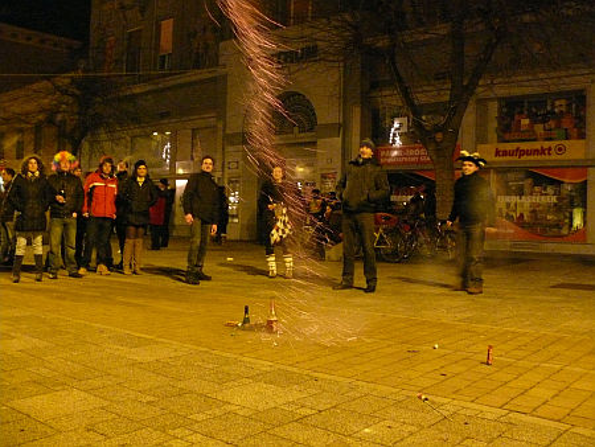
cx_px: 298
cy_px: 224
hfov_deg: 52.6
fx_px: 602
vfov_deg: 40.7
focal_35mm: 35
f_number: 2.8
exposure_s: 1/10
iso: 800
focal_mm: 7.4
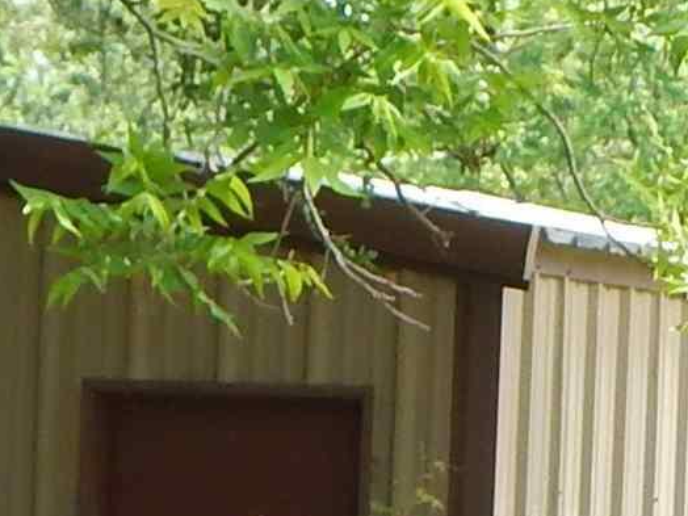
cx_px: 374
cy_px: 893
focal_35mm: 440
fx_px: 8745
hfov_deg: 4.5
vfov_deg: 3.4
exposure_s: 1/125
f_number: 4.2
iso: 125
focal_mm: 13.5
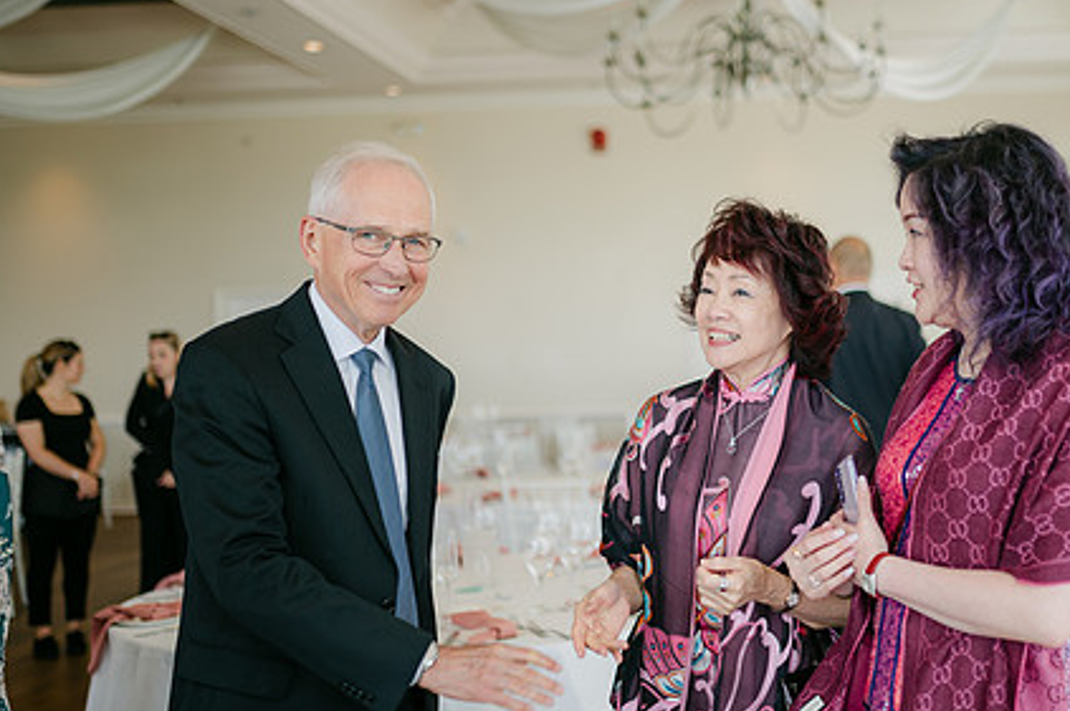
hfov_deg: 40.0
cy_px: 336
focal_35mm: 49
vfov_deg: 27.5
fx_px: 1455
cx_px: 703
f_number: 1.4
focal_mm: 35
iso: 100
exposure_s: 1/320
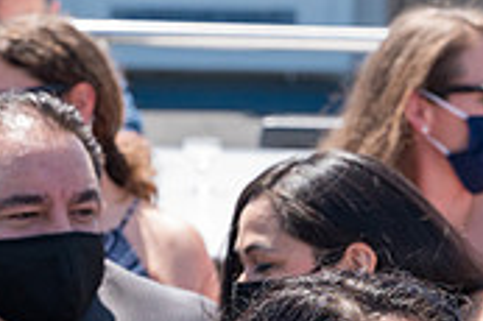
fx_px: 3150
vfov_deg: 5.8
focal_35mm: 235
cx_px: 433
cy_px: 491
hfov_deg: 8.7
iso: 1000
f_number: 5.6
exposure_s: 1/3200
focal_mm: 70
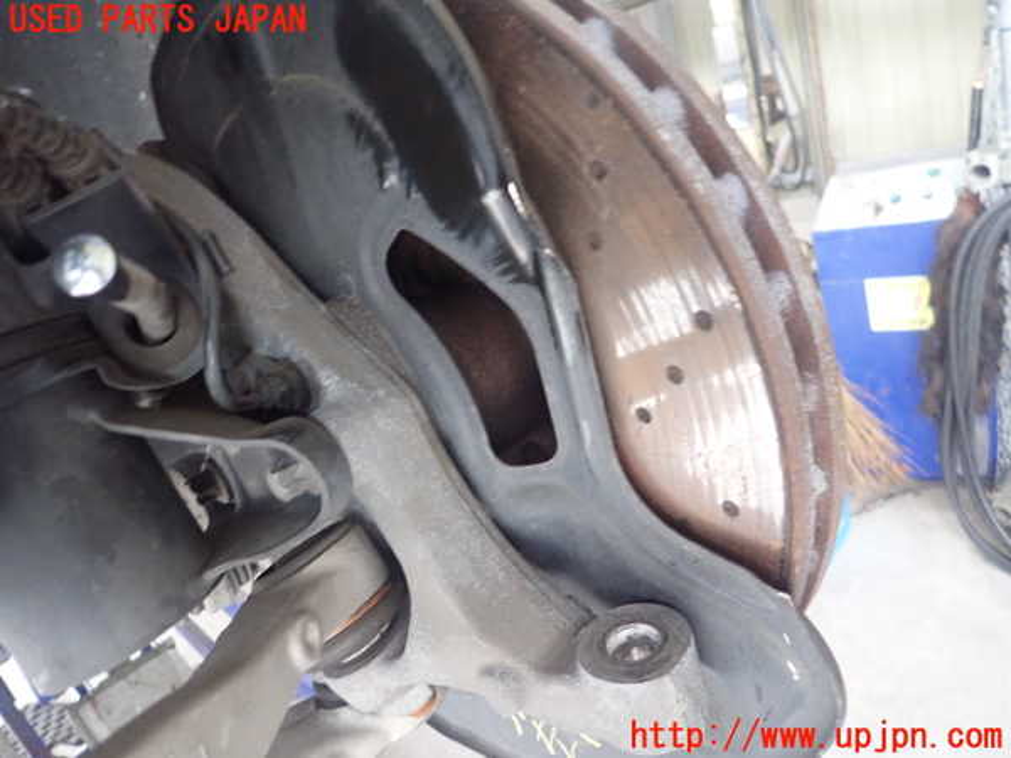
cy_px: 379
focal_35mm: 25
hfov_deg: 69.4
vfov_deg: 54.9
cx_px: 506
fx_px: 730
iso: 800
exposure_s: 1/30
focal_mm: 4.5
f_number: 2
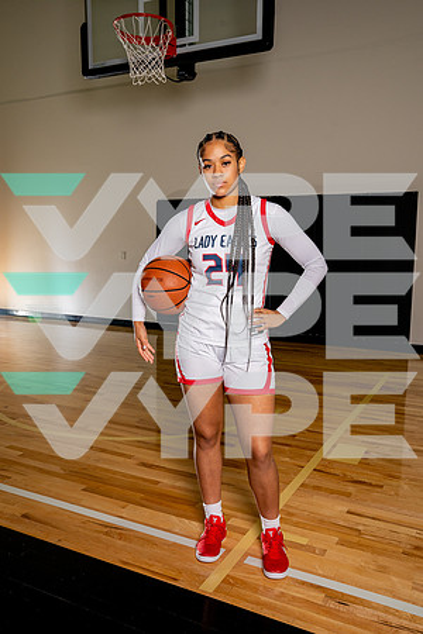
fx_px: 538
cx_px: 212
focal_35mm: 30
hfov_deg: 43.0
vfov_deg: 61.1
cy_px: 317
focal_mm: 30.5
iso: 640
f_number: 8
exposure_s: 1/200
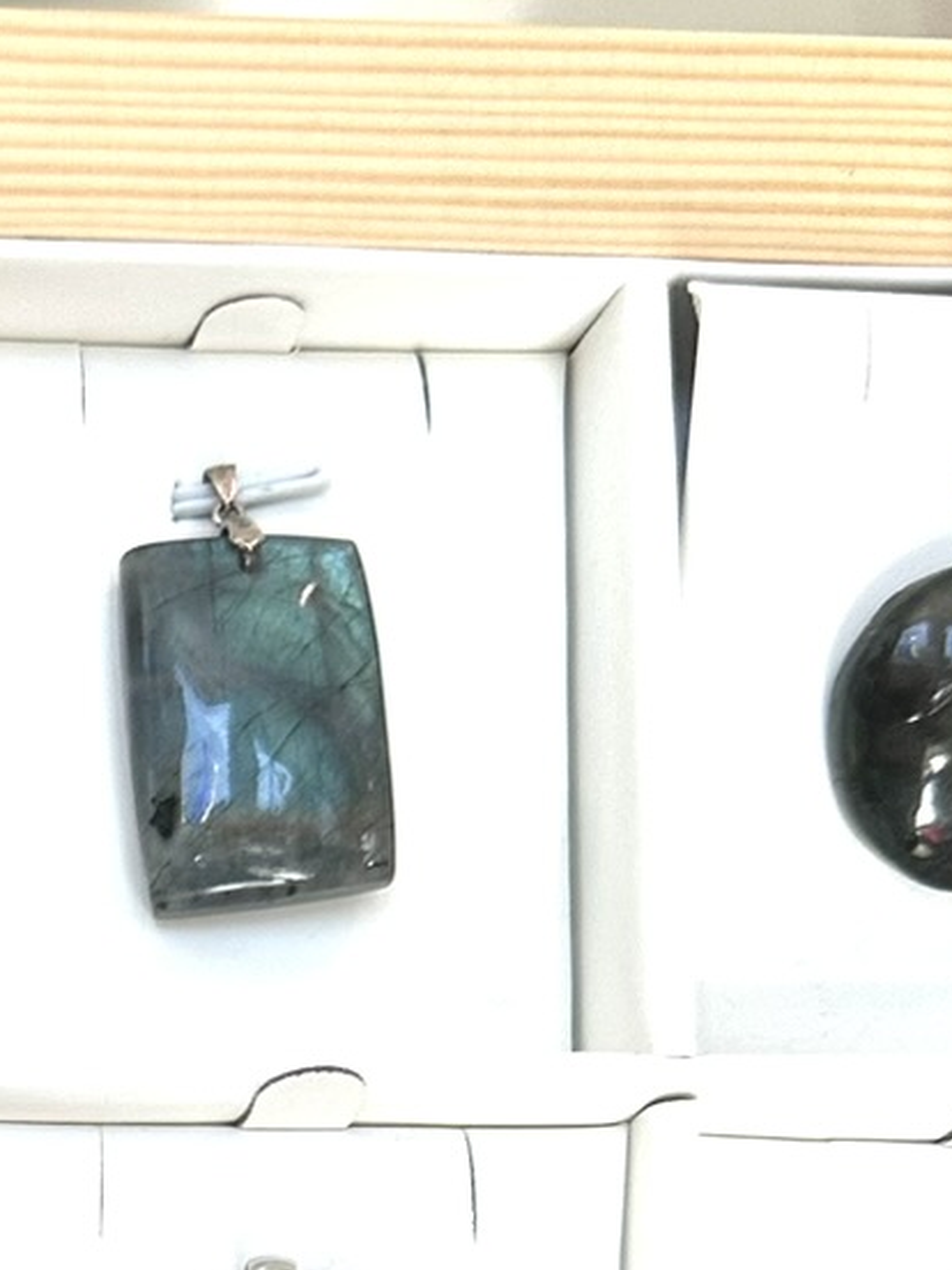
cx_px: -561
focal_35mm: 89
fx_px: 3264
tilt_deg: -9.5
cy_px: 1620
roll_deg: -1.6
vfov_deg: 20.3
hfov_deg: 15.1
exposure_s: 1/558
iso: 80
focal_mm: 6.86
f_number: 1.78
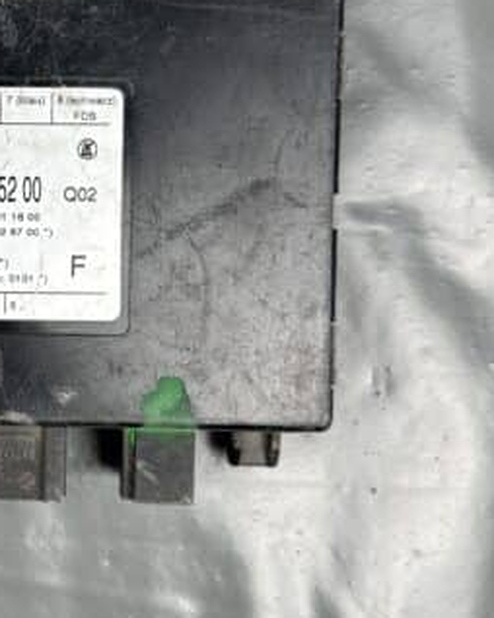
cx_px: -35
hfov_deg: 24.3
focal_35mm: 59
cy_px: 255
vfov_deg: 31.9
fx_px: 1079
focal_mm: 6.86
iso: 125
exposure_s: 1/100
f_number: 1.78
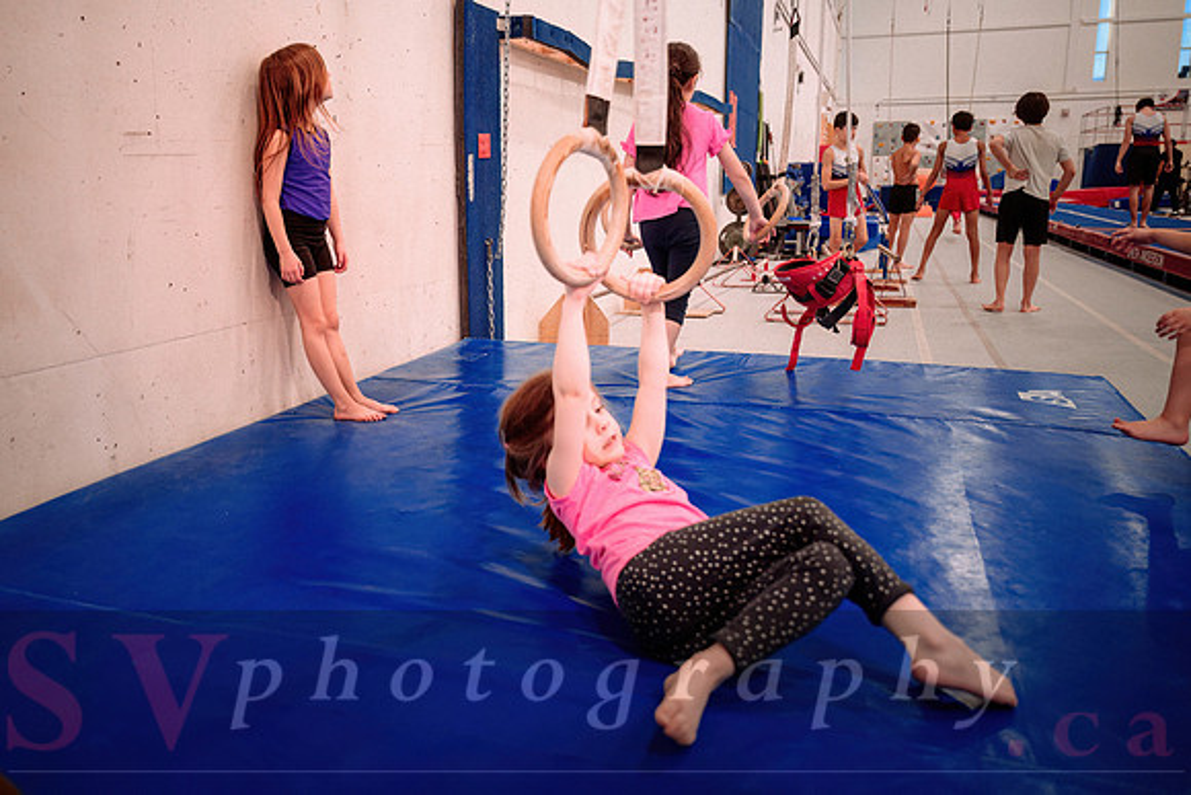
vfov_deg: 43.2
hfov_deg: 61.1
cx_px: 506
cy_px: 359
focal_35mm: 30
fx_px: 1003
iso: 1600
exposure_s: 1/400
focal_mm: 25.5
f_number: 2.8
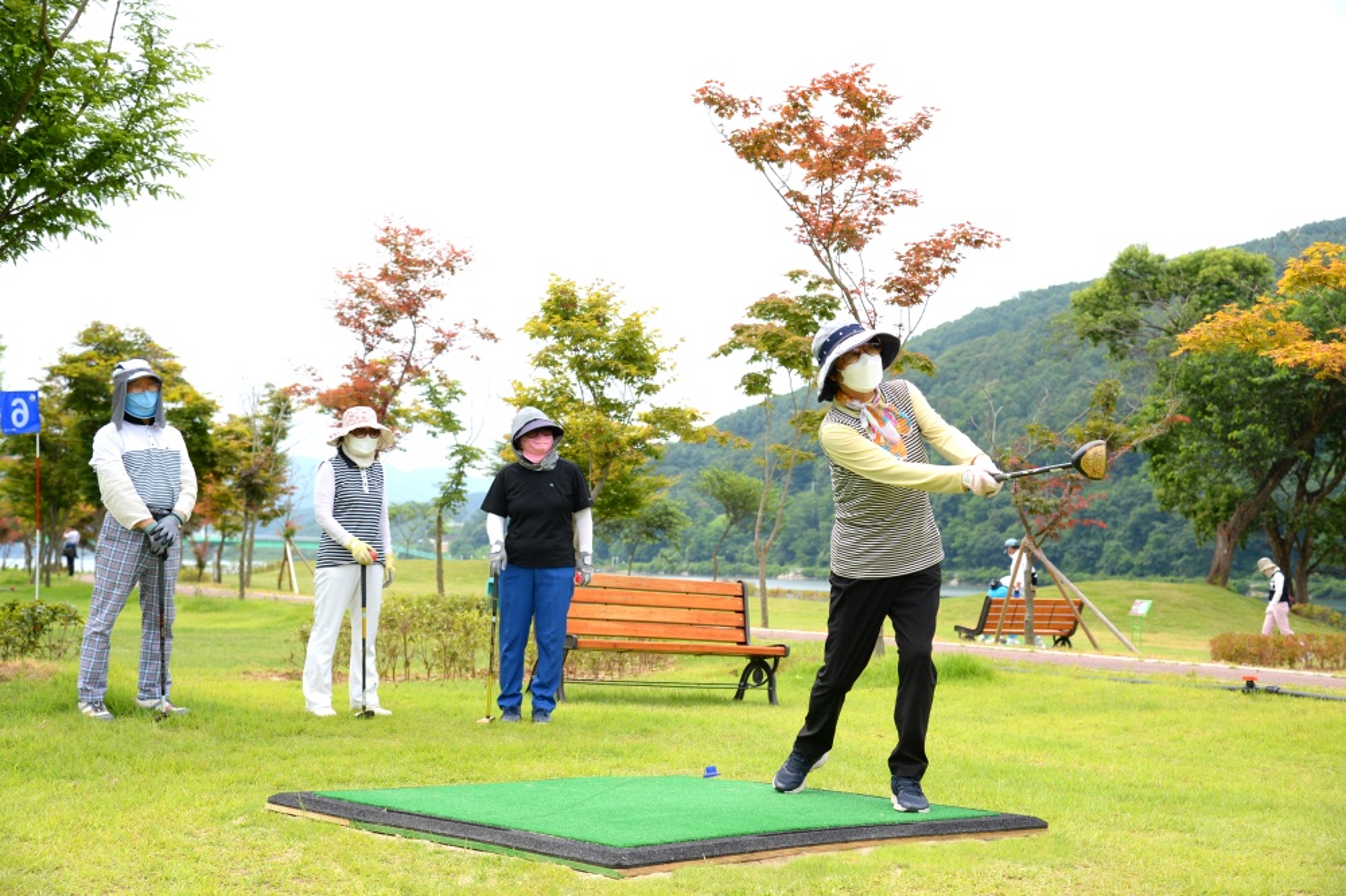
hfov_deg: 38.2
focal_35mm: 52
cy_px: 448
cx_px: 673
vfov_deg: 26.0
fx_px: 1943
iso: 200
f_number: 5
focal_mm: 52
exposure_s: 1/640
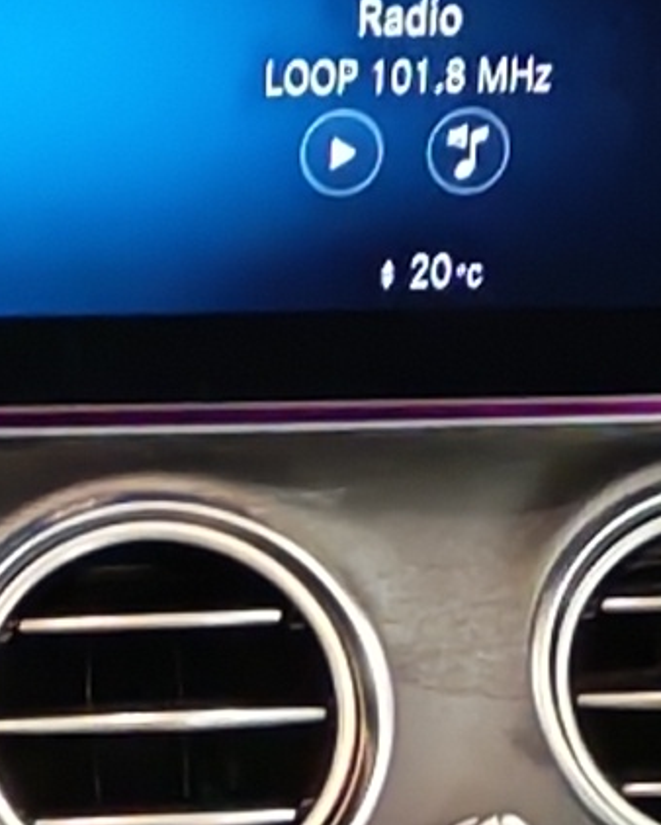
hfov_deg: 5.1
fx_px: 7404
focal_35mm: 303
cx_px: -338
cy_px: 1889
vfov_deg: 6.1
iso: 1009
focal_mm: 6.12
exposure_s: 1/50
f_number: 1.9
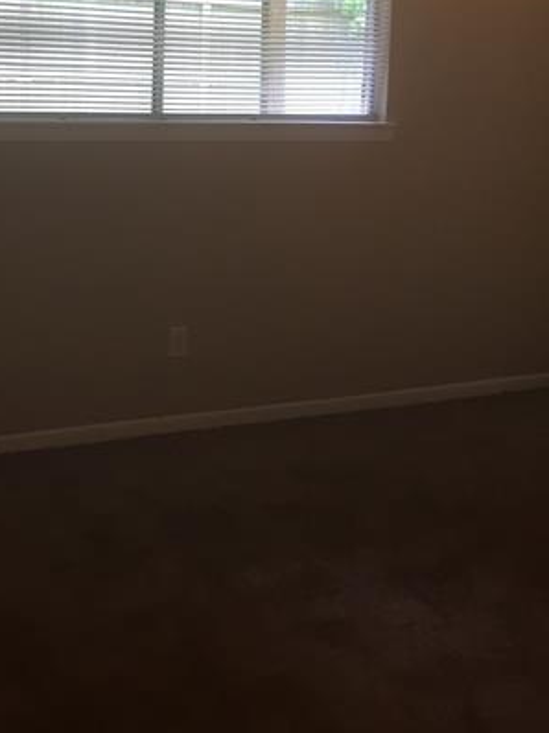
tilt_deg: -6.6
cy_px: 190
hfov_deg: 26.0
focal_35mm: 56
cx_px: 345
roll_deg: -3.7
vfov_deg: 33.7
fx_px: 1185
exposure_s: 1/30
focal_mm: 4.15
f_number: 2.2
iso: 32
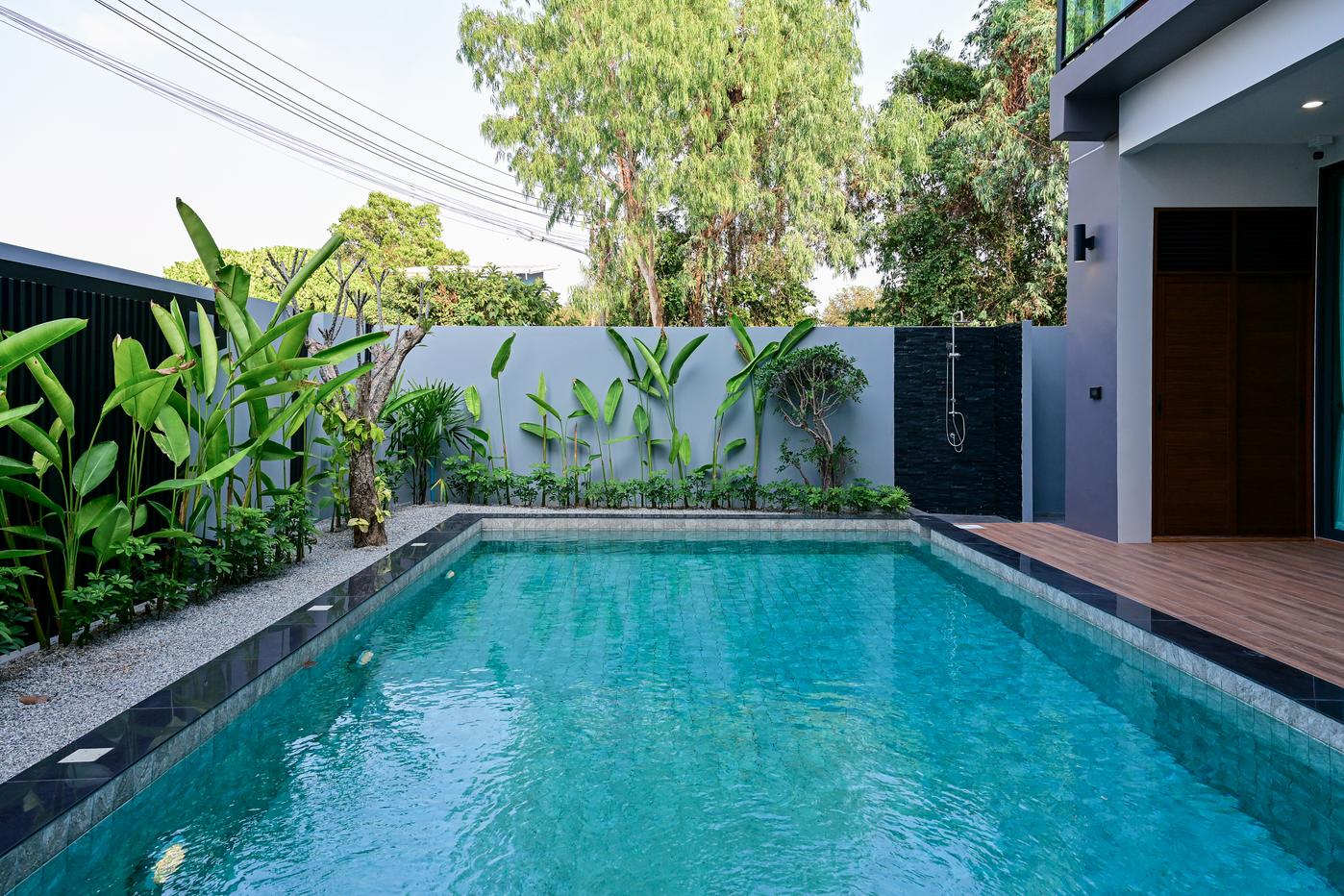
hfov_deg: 73.7
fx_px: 896
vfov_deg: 53.1
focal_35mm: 24
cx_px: 672
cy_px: 448
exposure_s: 1/250
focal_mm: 24
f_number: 7.1
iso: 400
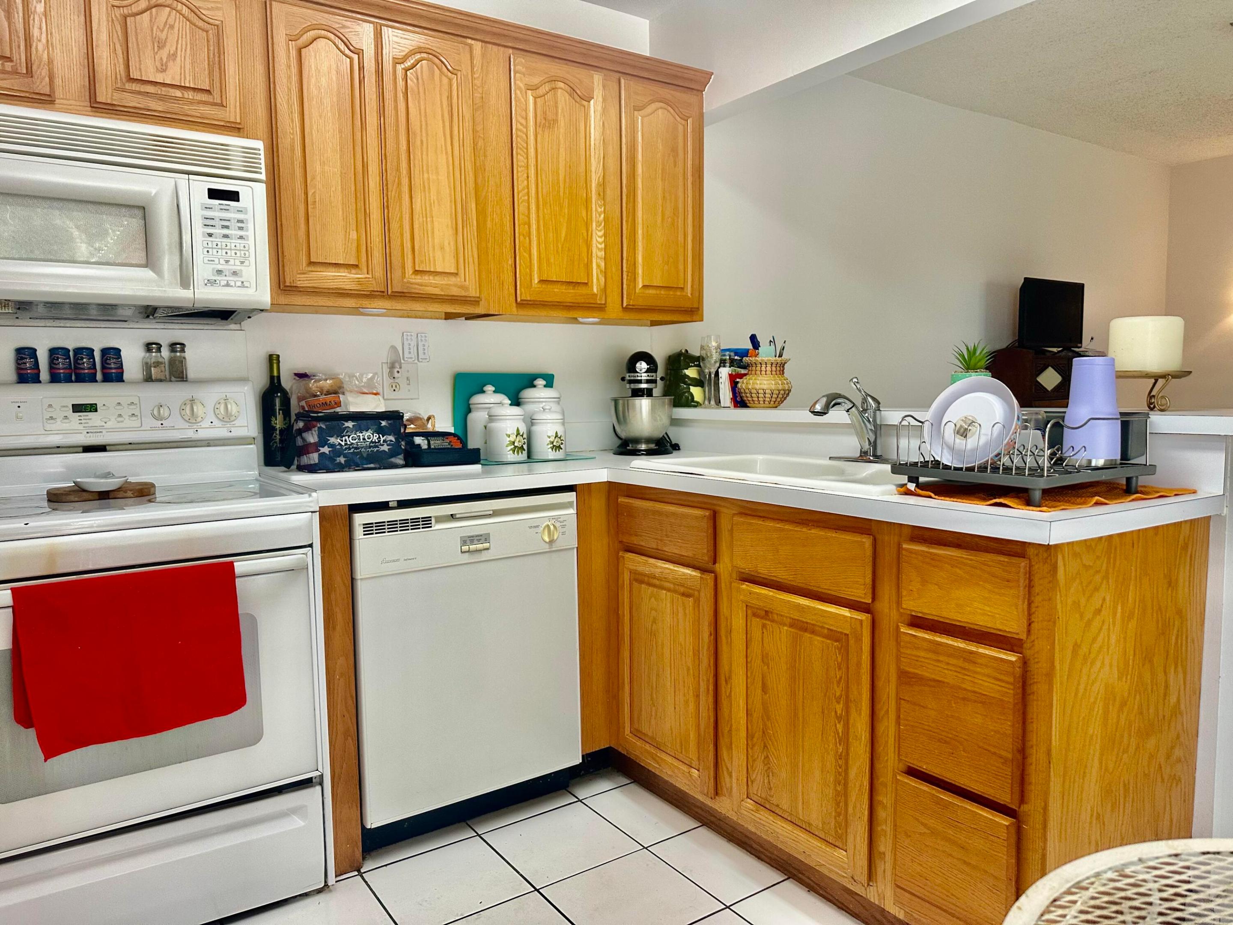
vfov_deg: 56.8
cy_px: 462
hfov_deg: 71.6
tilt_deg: -6.0
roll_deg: +1.6
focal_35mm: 24
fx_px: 855
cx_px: 616
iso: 160
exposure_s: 1/120
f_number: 1.78
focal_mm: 6.86
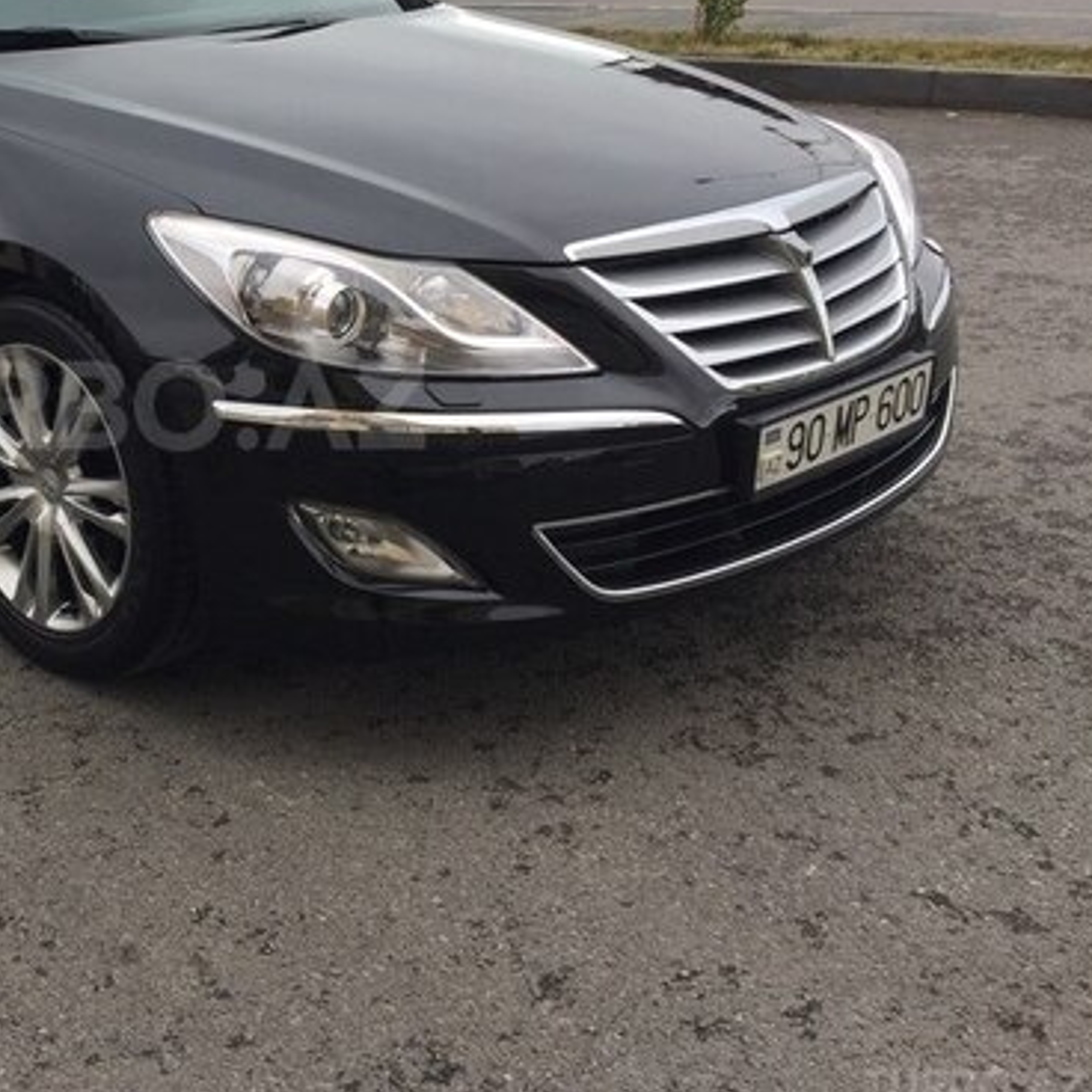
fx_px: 1642
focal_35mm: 46
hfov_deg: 34.8
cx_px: 122
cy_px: 405
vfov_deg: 36.6
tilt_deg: -18.1
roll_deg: +4.9
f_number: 2.2
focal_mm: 4.15
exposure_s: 1/293
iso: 32
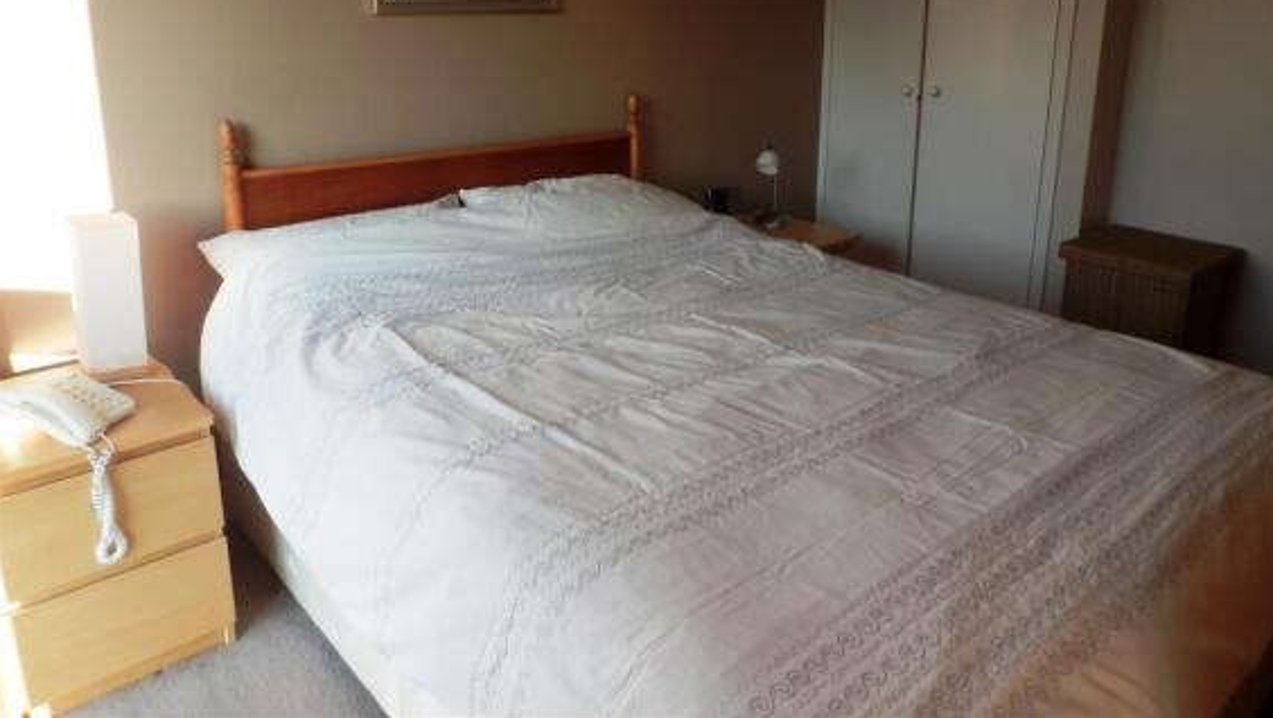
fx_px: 912
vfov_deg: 42.3
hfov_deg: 69.8
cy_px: 227
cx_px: 656
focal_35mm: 27
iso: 80
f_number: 3
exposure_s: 1/60
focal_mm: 4.2
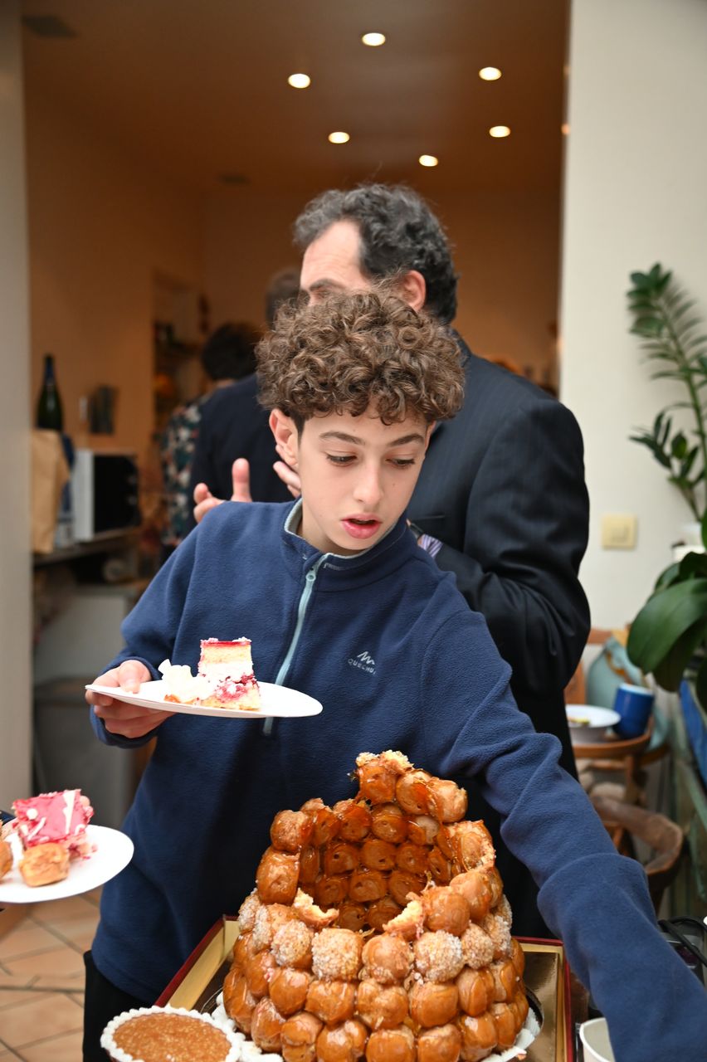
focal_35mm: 50
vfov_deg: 39.6
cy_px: 531
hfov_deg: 27.0
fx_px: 1474
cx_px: 354
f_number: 4
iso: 1800
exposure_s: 1/125
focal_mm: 50
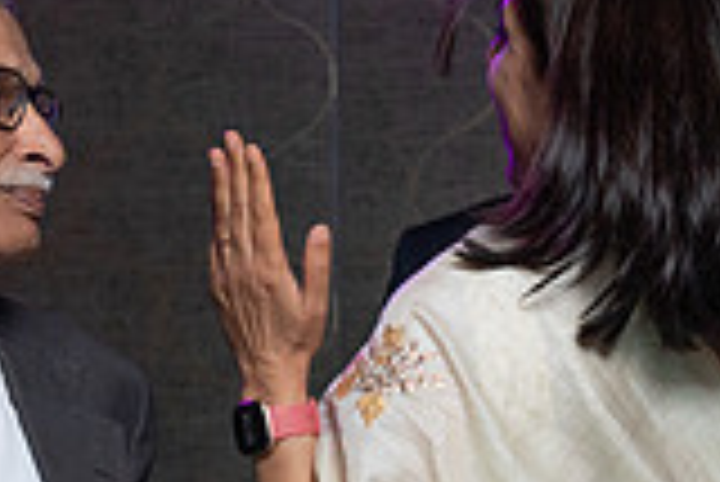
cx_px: 236
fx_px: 3263
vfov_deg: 8.4
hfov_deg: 12.6
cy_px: 574
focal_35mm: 163
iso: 2000
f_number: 5.6
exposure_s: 1/200
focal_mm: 42
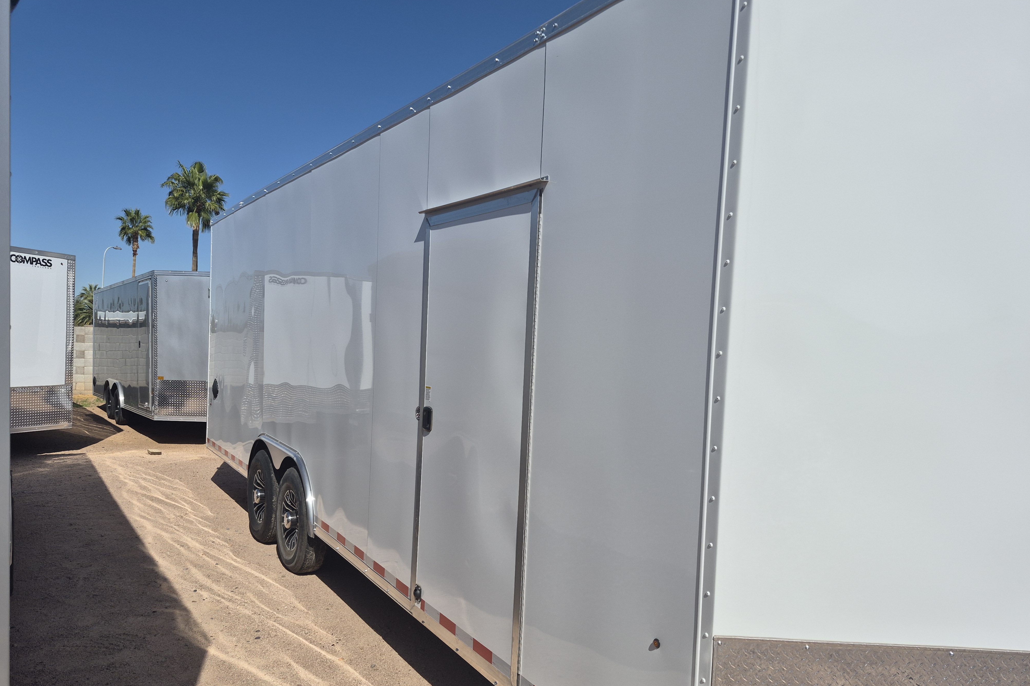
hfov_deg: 73.7
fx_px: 687
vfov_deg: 53.1
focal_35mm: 24
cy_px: 368
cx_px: 515
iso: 50
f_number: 1.8
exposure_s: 1/7696
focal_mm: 5.4
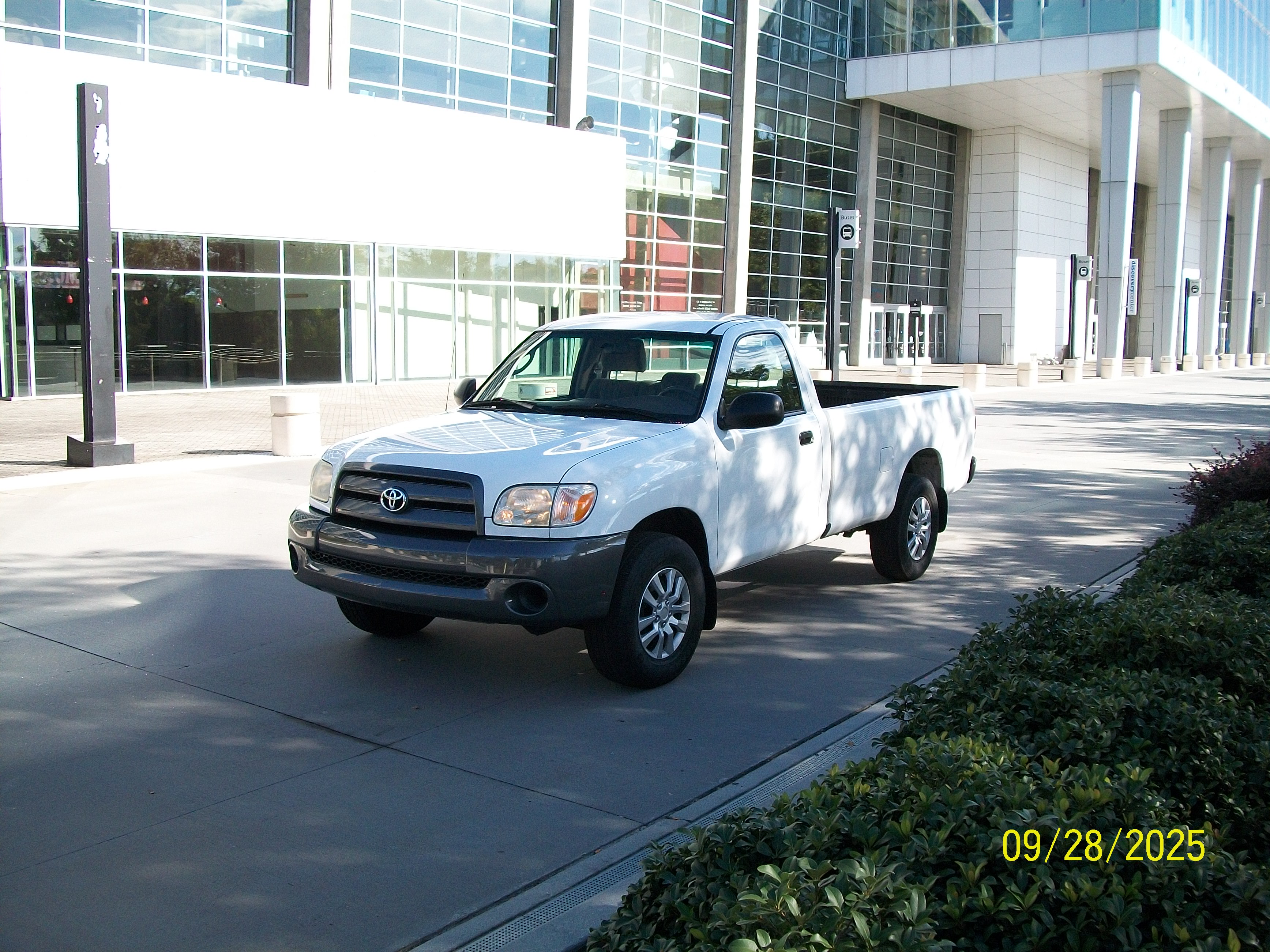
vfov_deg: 44.2
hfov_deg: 56.8
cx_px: 635
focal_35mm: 32
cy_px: 476
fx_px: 1174
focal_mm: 5.7
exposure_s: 1/500
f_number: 2.9
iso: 80
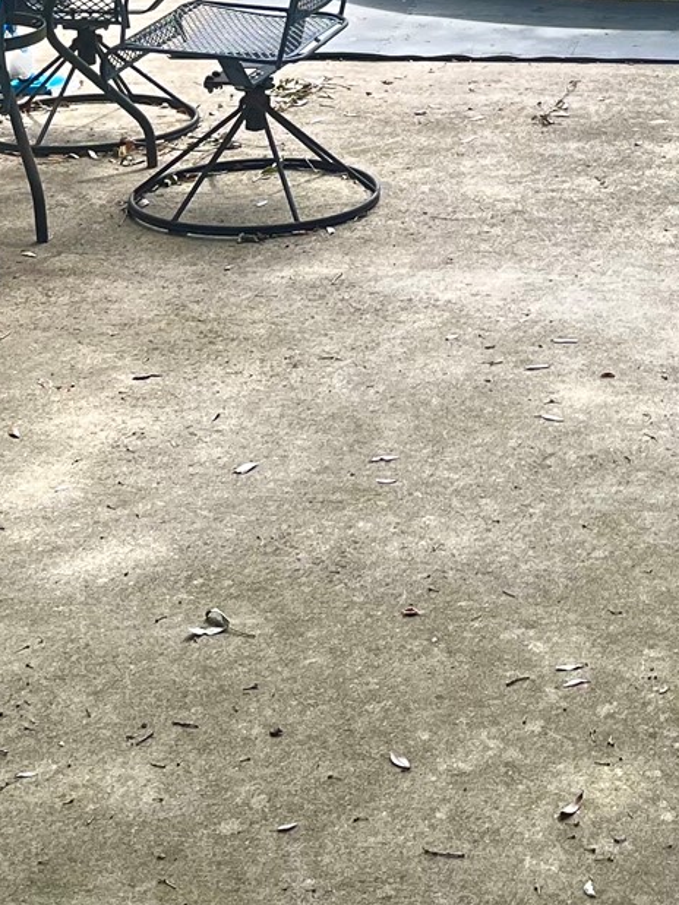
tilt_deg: -6.6
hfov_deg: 16.9
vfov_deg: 21.0
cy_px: -216
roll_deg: -0.3
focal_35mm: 86
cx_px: 641
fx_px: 2250
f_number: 1.6
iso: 50
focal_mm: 5.1
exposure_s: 1/378
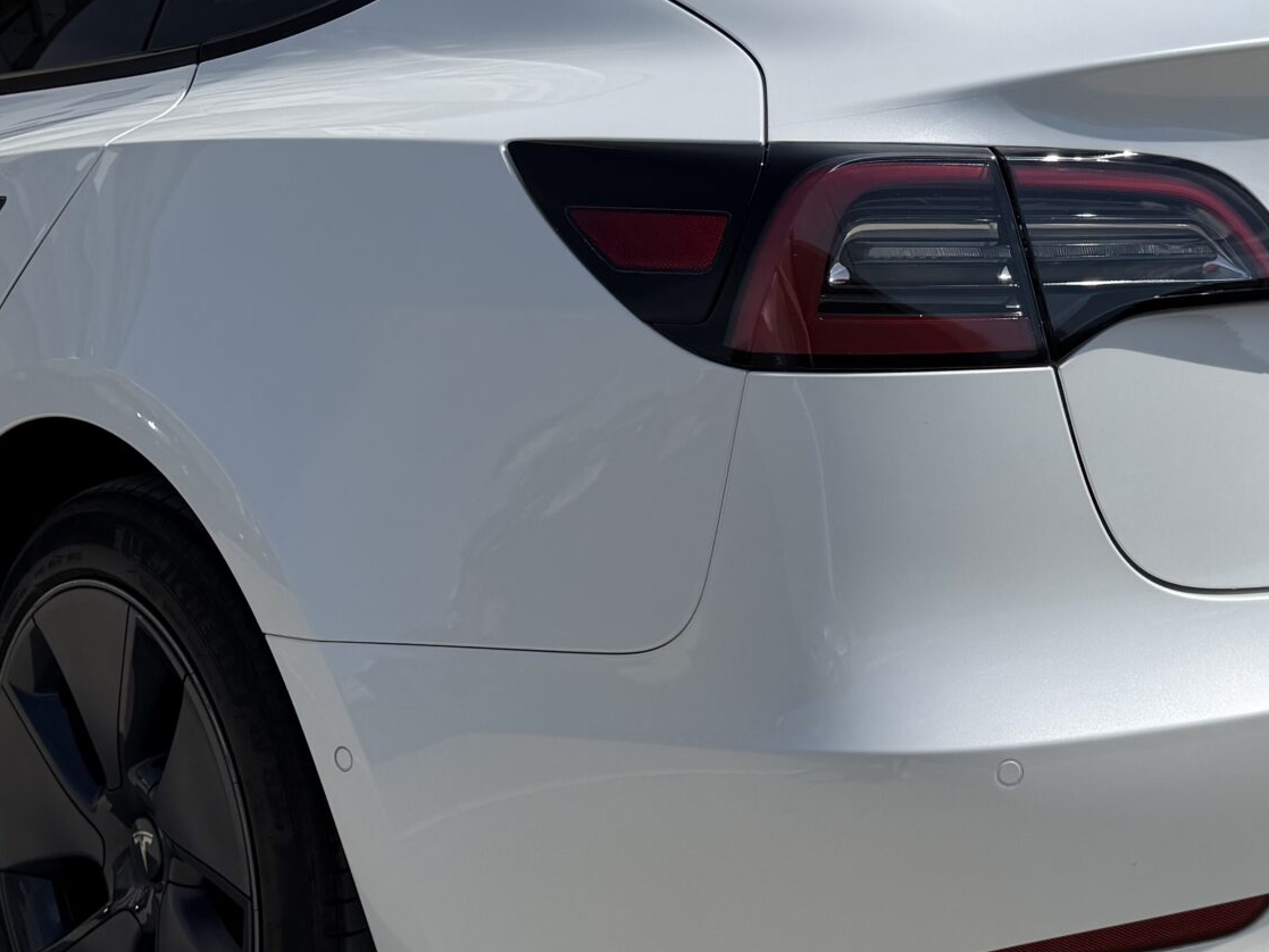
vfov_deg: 26.4
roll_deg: +0.2
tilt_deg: -8.5
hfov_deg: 34.9
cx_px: 598
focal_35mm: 55
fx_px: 2016
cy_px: 320
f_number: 1.78
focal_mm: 6.76
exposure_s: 1/10309
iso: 80
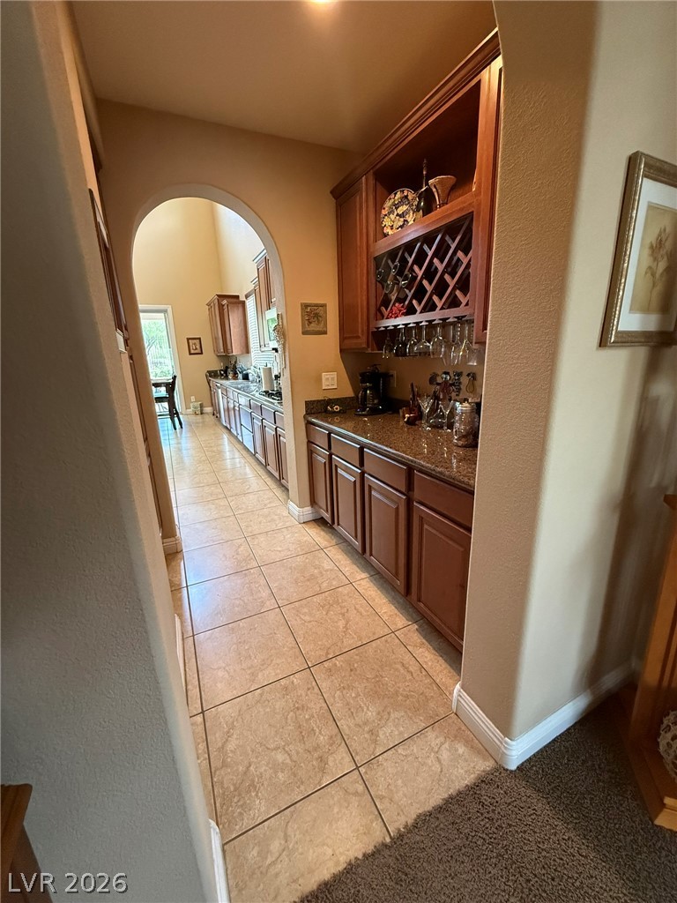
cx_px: 338
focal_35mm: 14
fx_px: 365
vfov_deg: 102.1
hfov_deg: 85.7
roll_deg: +1.1
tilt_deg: -15.0
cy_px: 452
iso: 640
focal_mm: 2.22
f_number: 2.2
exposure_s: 1/60
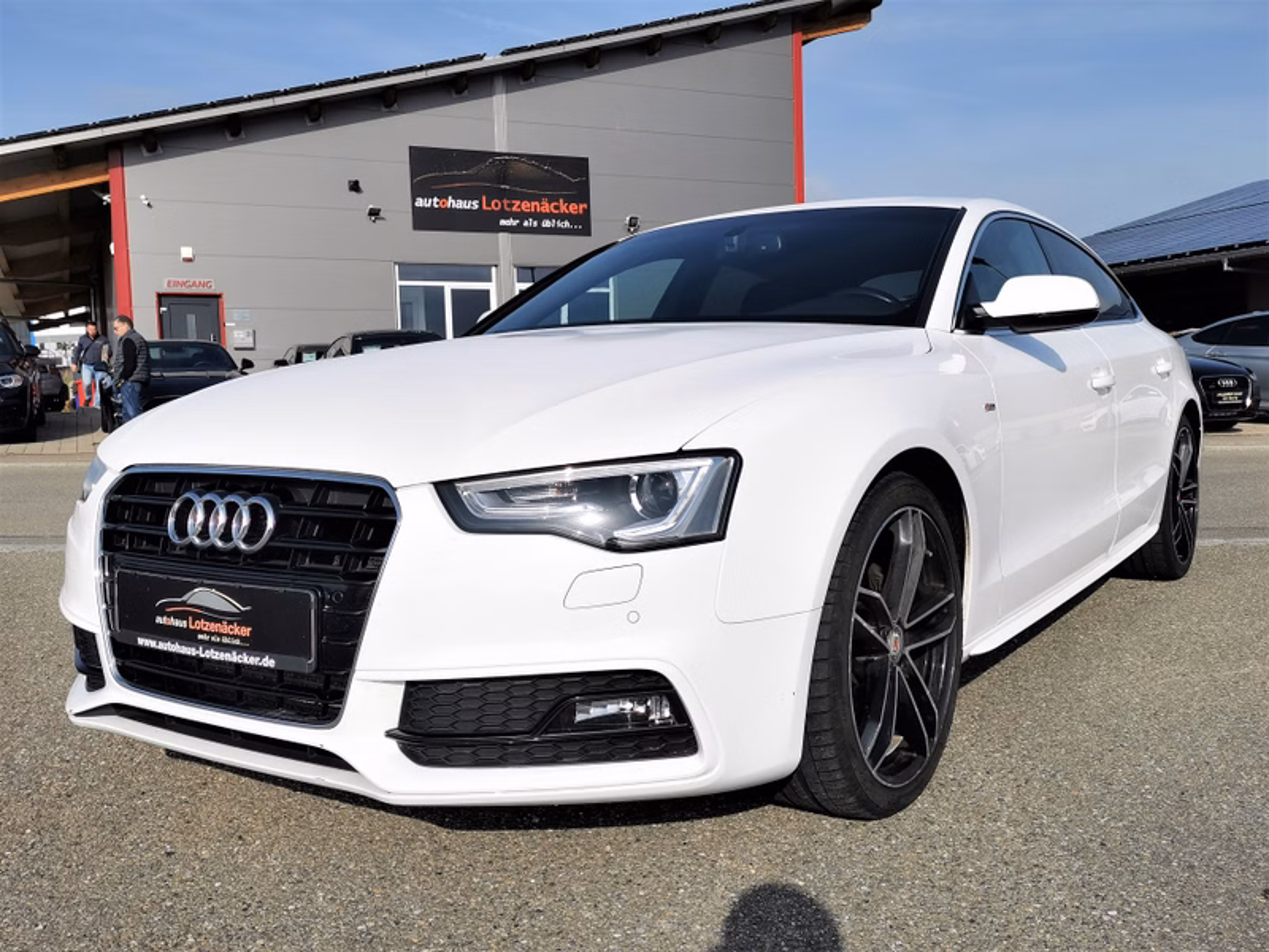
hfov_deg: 56.8
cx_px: 634
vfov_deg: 44.2
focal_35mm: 32
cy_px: 476
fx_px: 1173
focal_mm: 5.58
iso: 50
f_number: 1.8
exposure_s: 1/4808
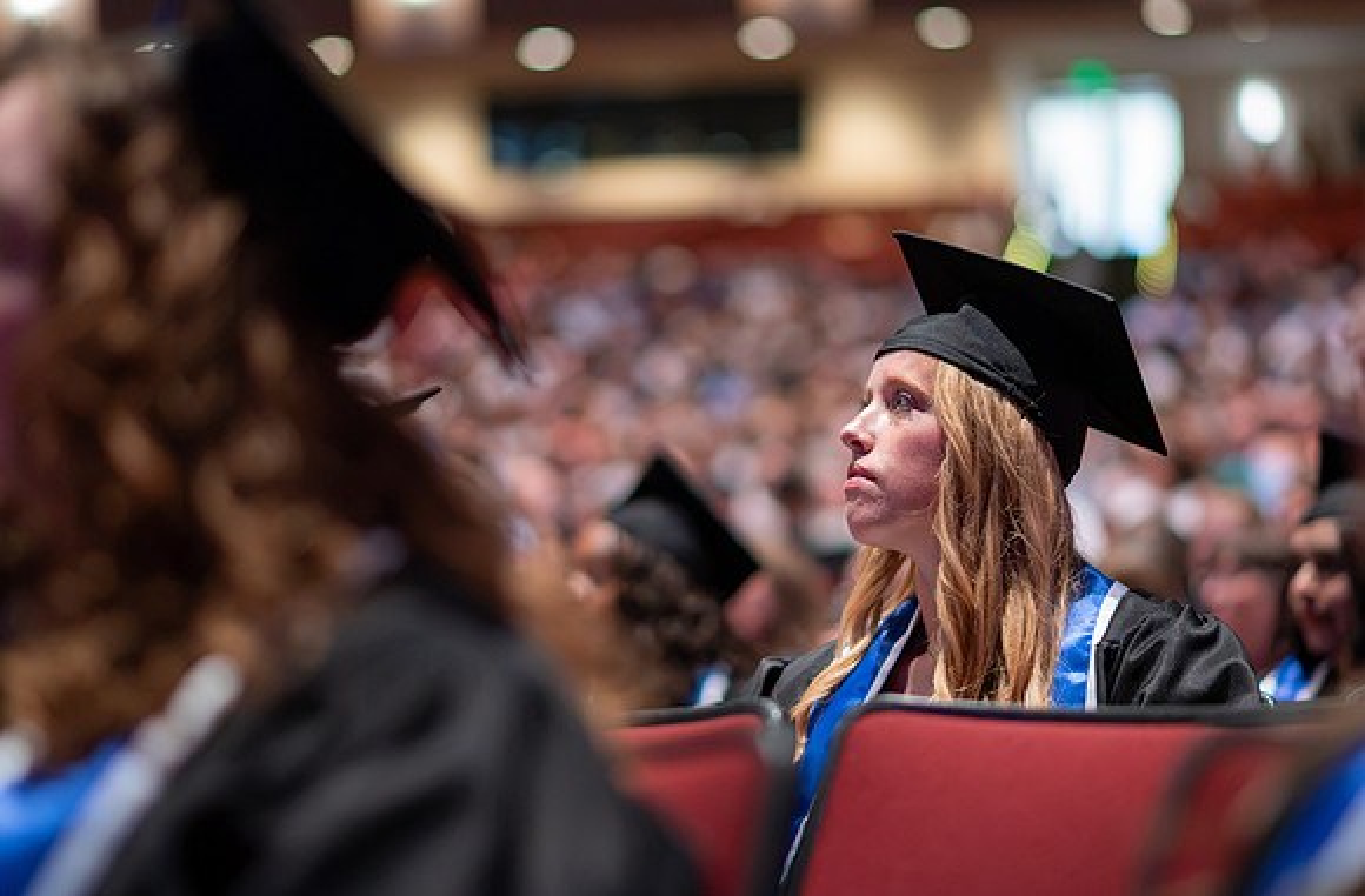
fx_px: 4498
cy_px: 425
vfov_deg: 11.4
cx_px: 707
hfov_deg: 17.3
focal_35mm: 119
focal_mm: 85
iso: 3200
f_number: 1.8
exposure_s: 1/125
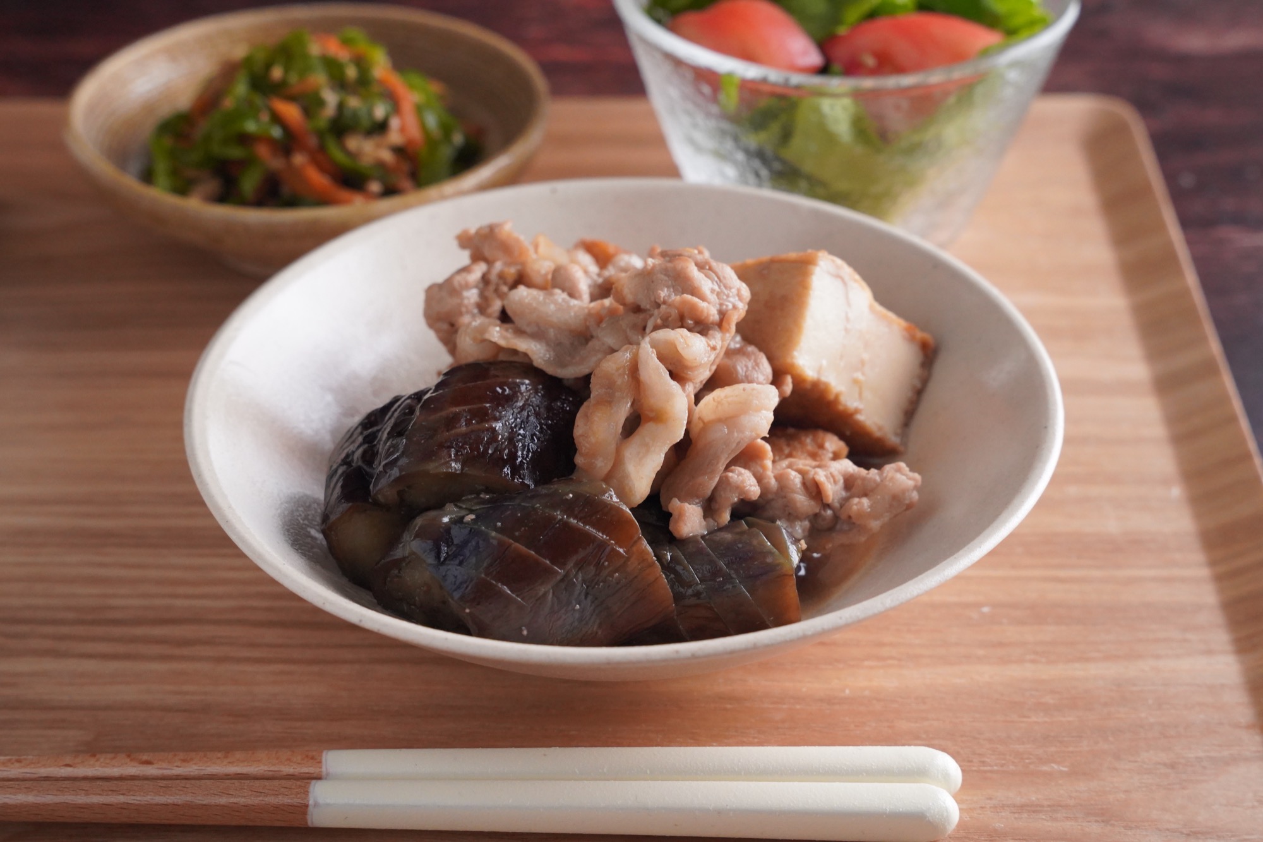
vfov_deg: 19.5
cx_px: 632
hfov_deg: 28.8
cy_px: 421
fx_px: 2455
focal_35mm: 70
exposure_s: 1/100
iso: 6400
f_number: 10
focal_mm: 70
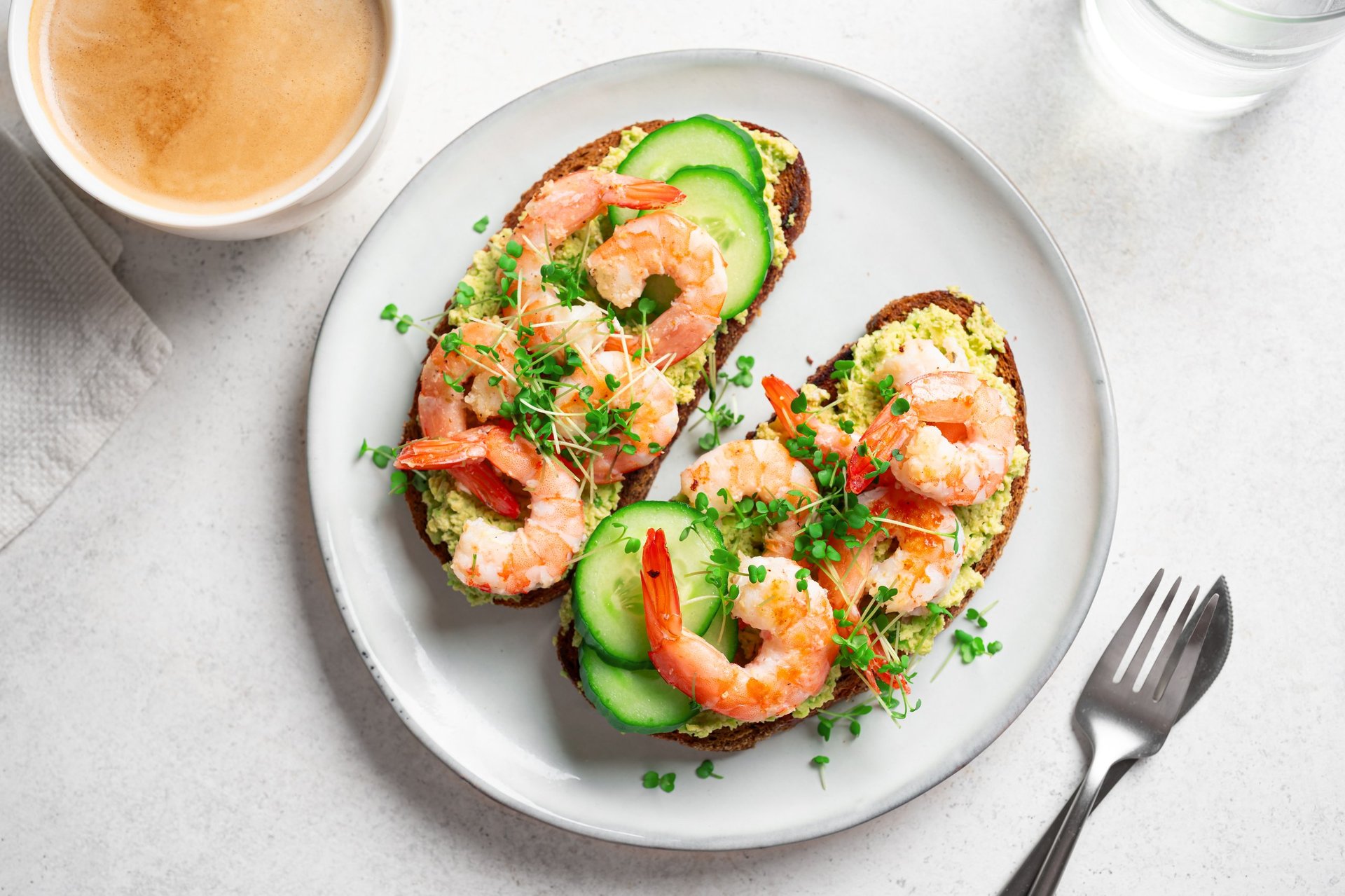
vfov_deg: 27.0
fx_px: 1867
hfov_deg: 39.6
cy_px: 448
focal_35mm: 50
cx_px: 672
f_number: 6.3
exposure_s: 1/160
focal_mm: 50
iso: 100
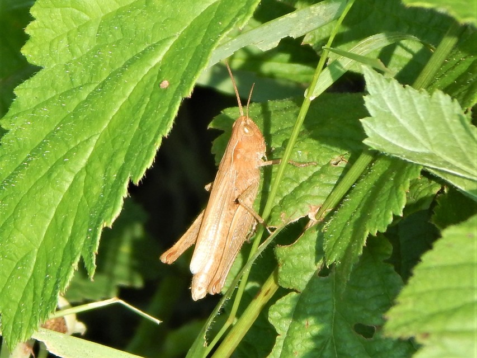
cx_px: 238
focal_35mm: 493
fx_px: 6794
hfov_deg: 4.0
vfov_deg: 3.0
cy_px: 179
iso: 125
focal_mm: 88.6
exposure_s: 1/200
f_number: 5.8
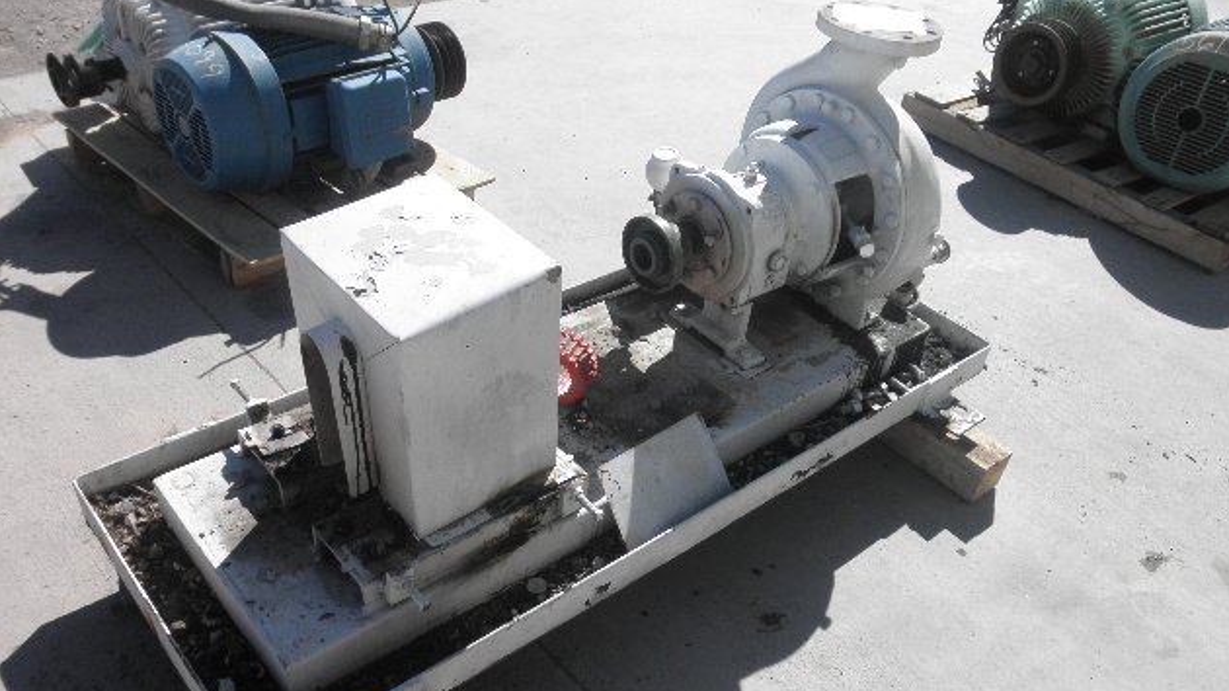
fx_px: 1010
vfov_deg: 37.5
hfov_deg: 62.6
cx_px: 622
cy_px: 429
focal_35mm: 31
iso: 64
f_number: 8.5
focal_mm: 5
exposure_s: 1/100
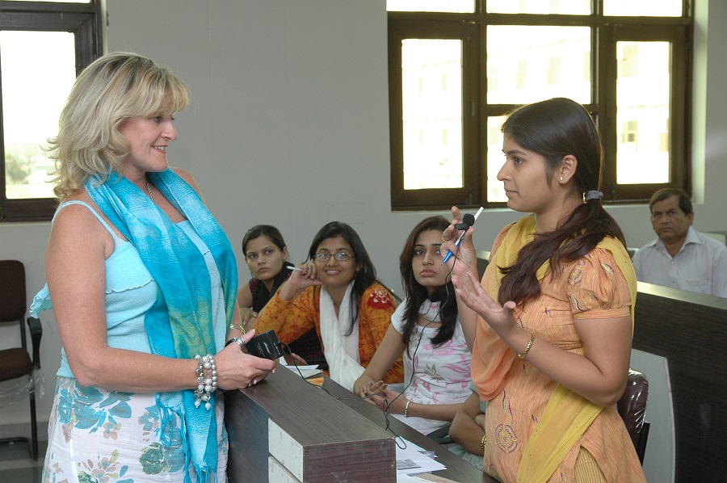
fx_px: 1210
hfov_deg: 33.4
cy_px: 242
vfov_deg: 22.6
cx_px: 364
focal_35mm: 60
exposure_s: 1/40
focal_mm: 40
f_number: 5.6
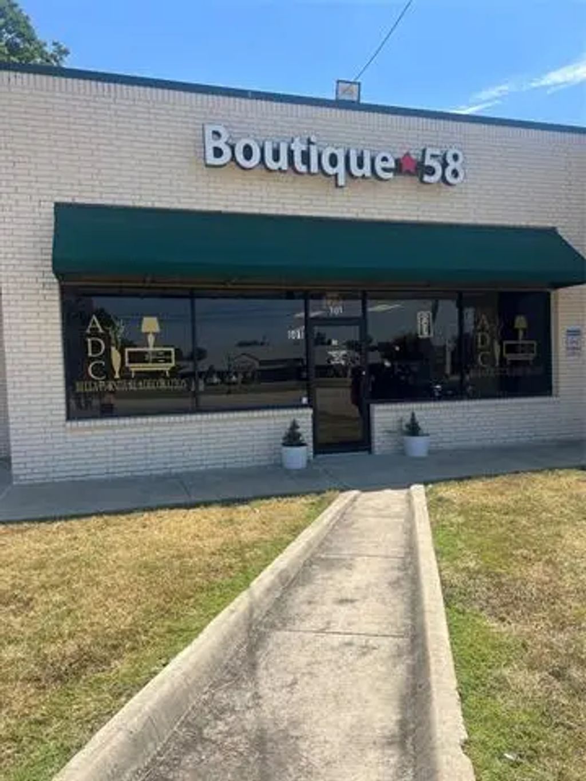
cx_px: 293
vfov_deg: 67.3
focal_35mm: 26
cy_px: 390
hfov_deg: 53.1
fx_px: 587
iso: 50
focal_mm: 5.7
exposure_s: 1/3460
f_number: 1.5
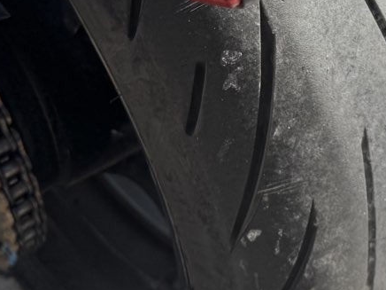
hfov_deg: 22.0
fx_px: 981
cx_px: 300
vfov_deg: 16.4
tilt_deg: -25.7
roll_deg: -3.8
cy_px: -12
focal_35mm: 88
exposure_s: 1/5814
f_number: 1.78
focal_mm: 6.76
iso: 80
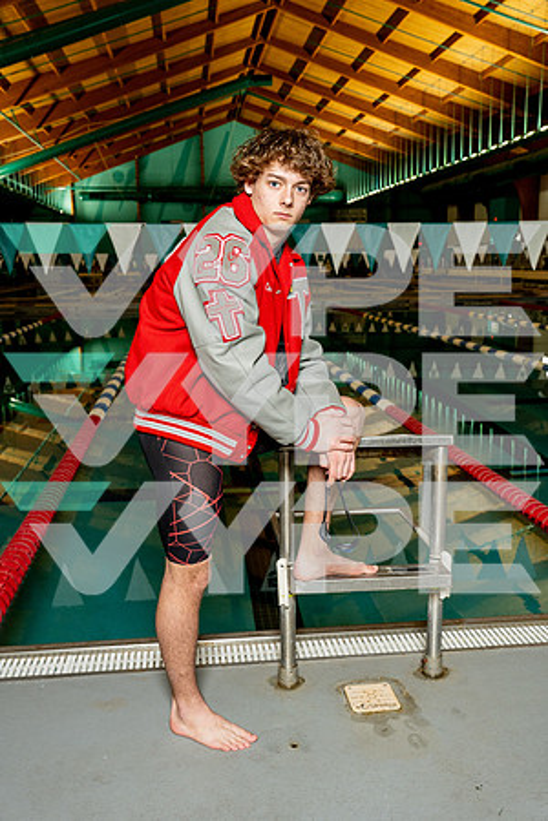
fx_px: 799
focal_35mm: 35
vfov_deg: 54.4
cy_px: 410
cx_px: 274
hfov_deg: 37.9
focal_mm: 35
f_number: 5.6
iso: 1600
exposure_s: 1/250
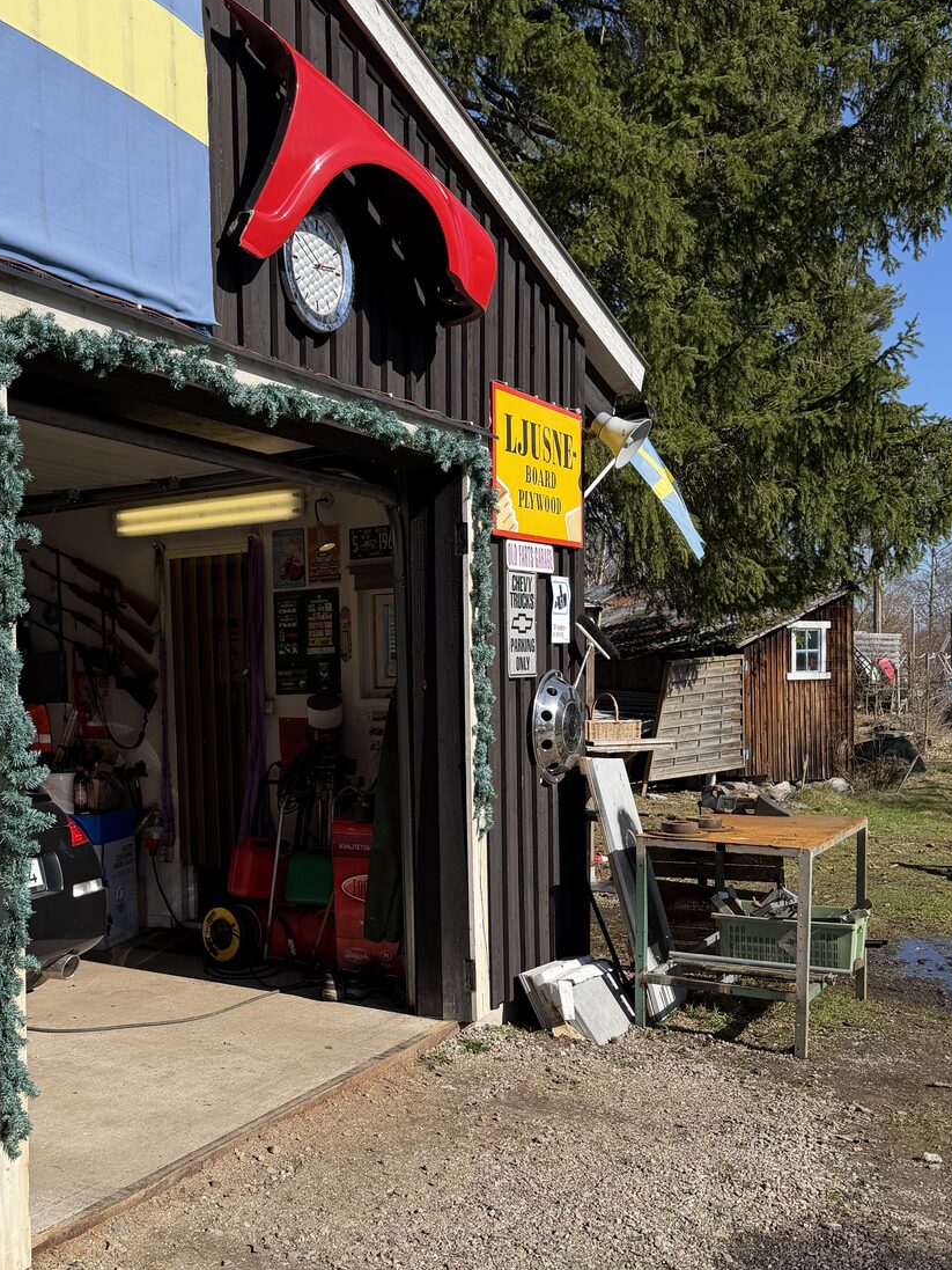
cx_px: 268
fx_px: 1283
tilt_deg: -4.3
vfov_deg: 52.3
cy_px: 762
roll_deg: +1.7
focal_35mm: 35
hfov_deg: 39.9
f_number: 1.78
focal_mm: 6.76
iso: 80
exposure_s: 1/4405
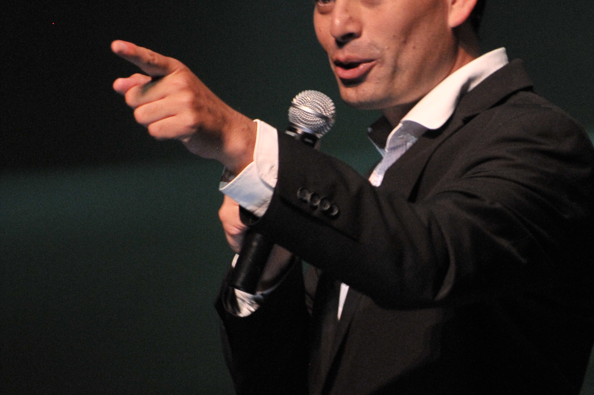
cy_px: 237
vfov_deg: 1.8
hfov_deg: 2.7
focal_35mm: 776
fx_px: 12788
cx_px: 460
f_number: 2.8
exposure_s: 1/100
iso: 640
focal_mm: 200
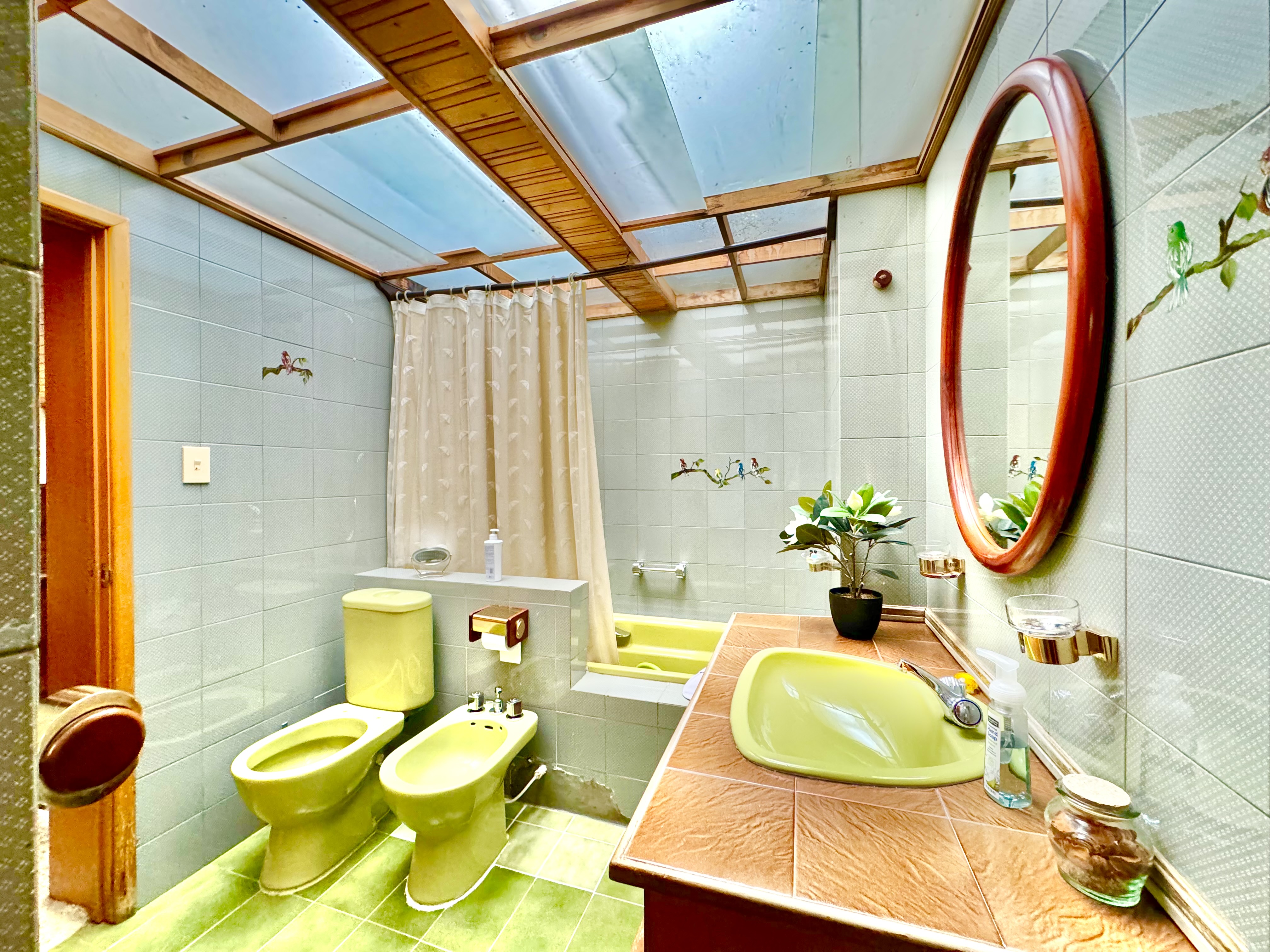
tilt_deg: +0.3
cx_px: 635
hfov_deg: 102.1
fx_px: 514
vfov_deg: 85.7
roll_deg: +0.9
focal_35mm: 14
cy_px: 476
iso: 320
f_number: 2.2
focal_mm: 2.22
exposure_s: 1/60
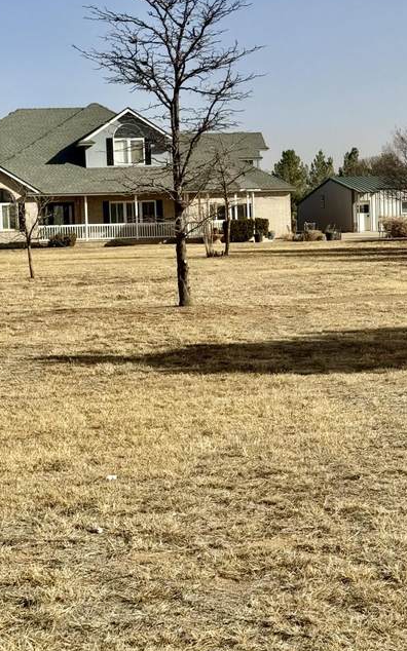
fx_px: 1367
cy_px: 282
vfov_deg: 26.8
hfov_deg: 16.9
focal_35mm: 77
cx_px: 271
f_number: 1.78
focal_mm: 6.76
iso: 64
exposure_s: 1/6024
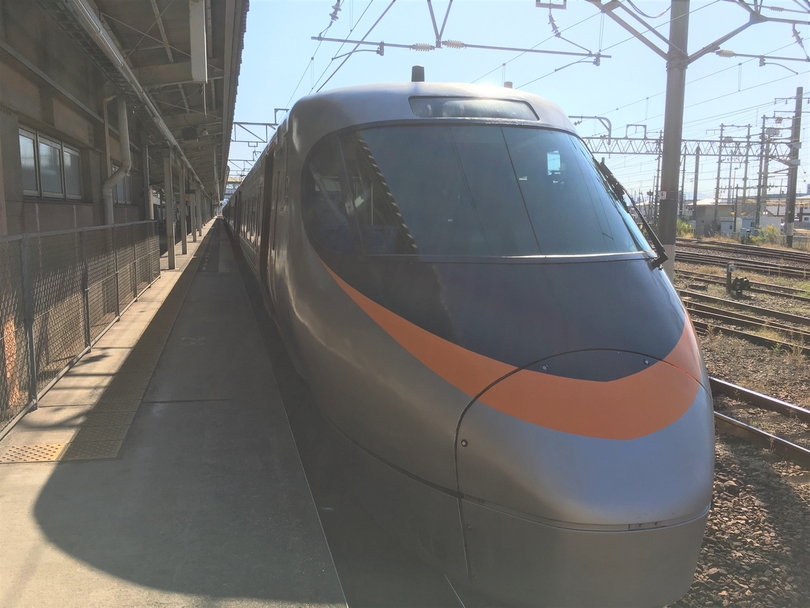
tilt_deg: -6.5
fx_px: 679
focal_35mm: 29
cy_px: 304
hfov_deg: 61.7
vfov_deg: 48.2
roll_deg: -0.1
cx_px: 405
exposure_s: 1/1374
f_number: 2.2
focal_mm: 4.15
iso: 25
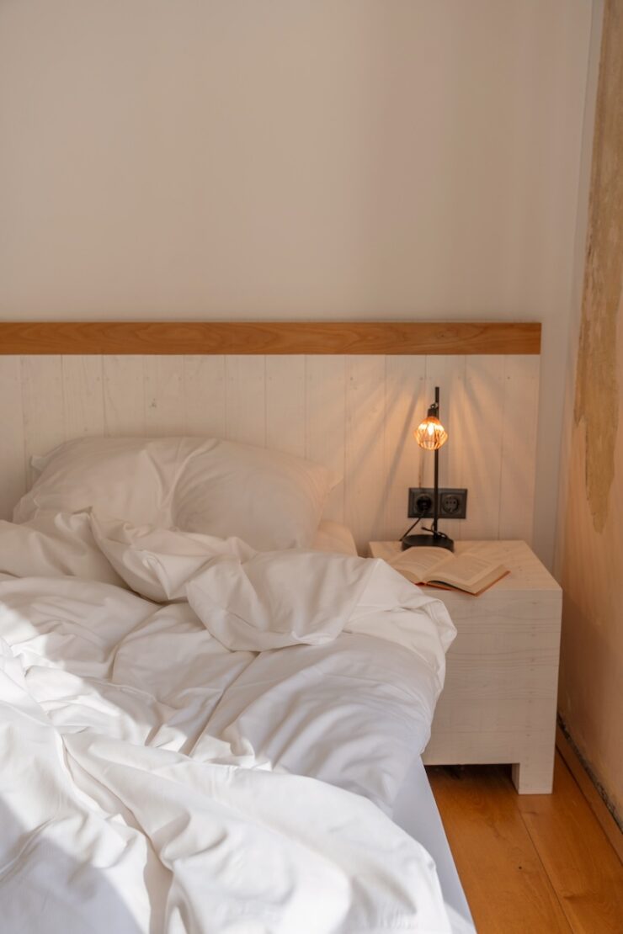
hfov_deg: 29.4
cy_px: 467
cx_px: 312
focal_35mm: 46
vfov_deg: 43.0
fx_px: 1186
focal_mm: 45.7
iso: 100
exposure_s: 1/200
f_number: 4.5
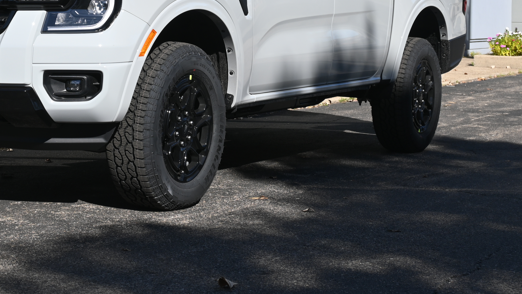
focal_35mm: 80
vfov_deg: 14.9
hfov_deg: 26.0
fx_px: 1112
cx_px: 117
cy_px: 24
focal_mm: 30.5
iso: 100
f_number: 7.1
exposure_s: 1/400
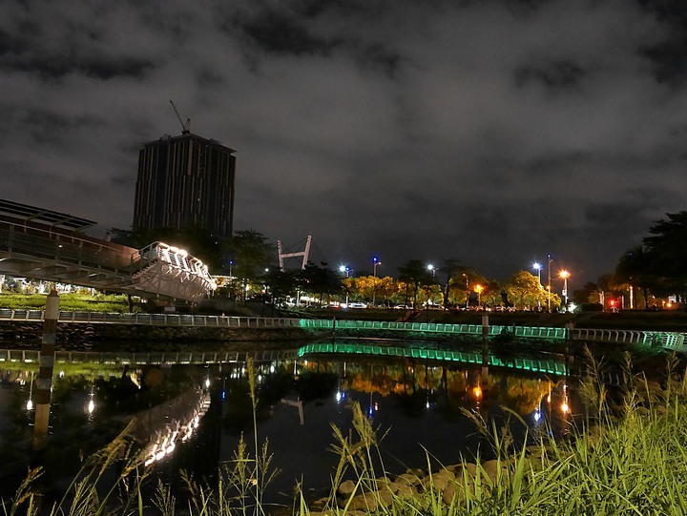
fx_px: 596
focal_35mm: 30
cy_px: 258
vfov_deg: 46.8
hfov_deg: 59.9
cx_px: 344
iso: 3200
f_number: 8
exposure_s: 1/3.2
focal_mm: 15
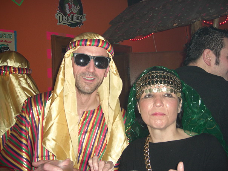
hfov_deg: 49.0
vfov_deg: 37.7
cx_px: 114
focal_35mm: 38
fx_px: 250
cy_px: 86
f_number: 2.8
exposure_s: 1/60
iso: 200
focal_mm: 7.9
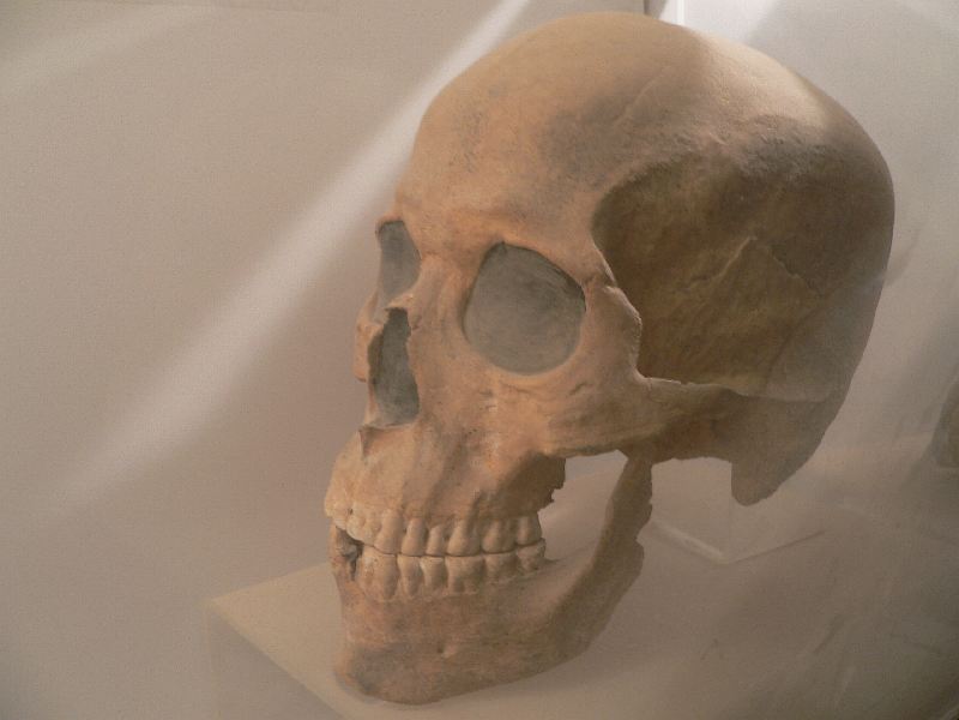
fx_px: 997
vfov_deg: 39.7
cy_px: 360
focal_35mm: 36
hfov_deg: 51.4
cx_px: 480
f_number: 2.8
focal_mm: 6
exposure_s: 1/4
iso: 80
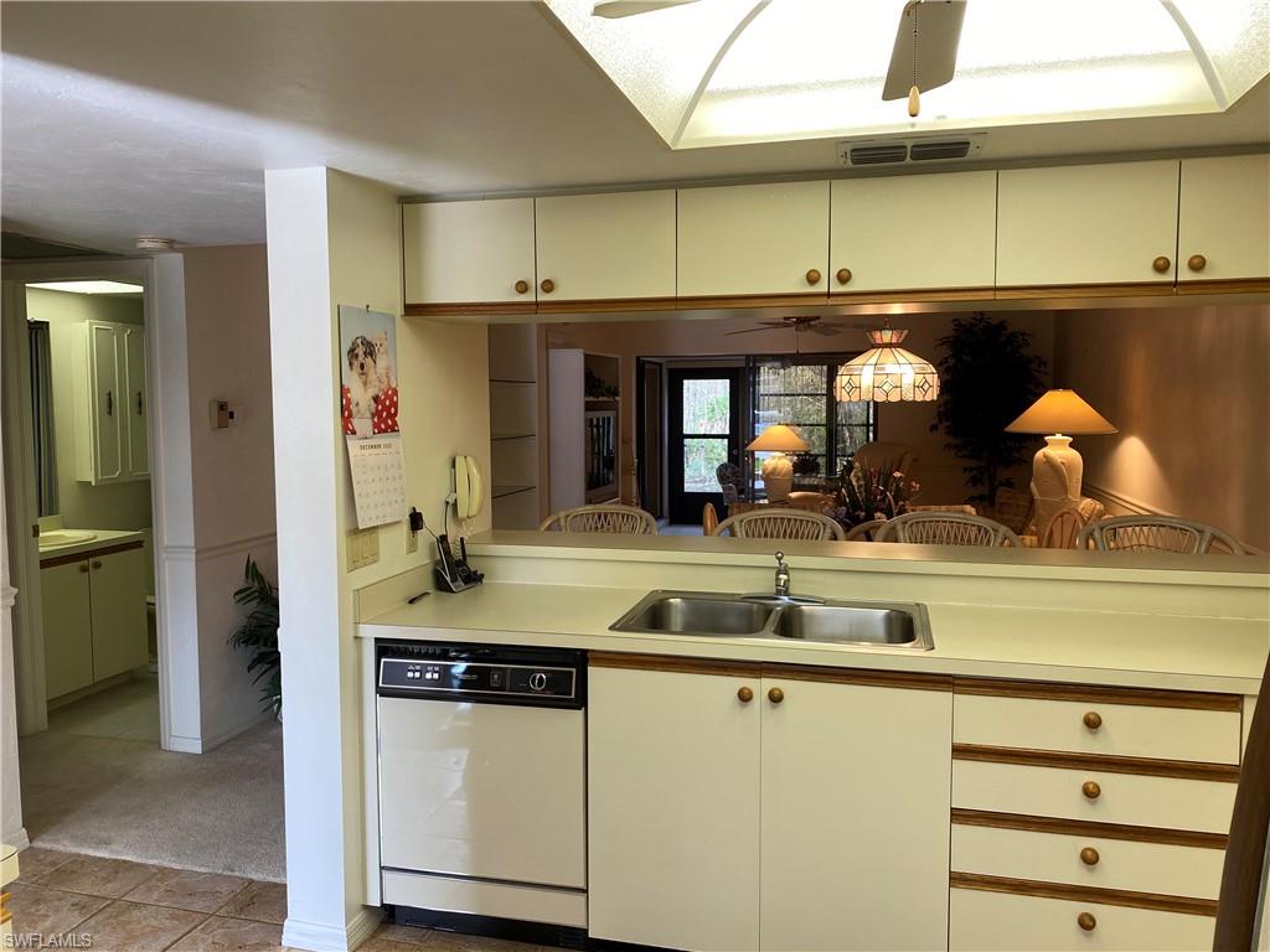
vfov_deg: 53.1
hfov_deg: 67.3
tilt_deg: -3.9
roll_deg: -0.2
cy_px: 476
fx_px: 954
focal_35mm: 26
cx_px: 635
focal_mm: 4.25
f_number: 1.8
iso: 50
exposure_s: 1/120
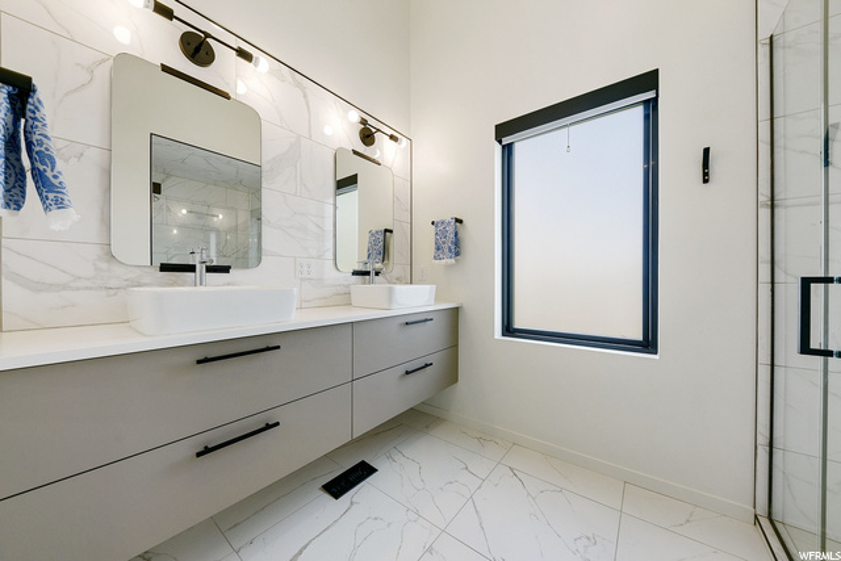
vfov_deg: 90.0
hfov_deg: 112.6
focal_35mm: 12
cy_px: 280
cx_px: 420
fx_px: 280
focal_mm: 12
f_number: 8
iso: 64
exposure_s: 1/25
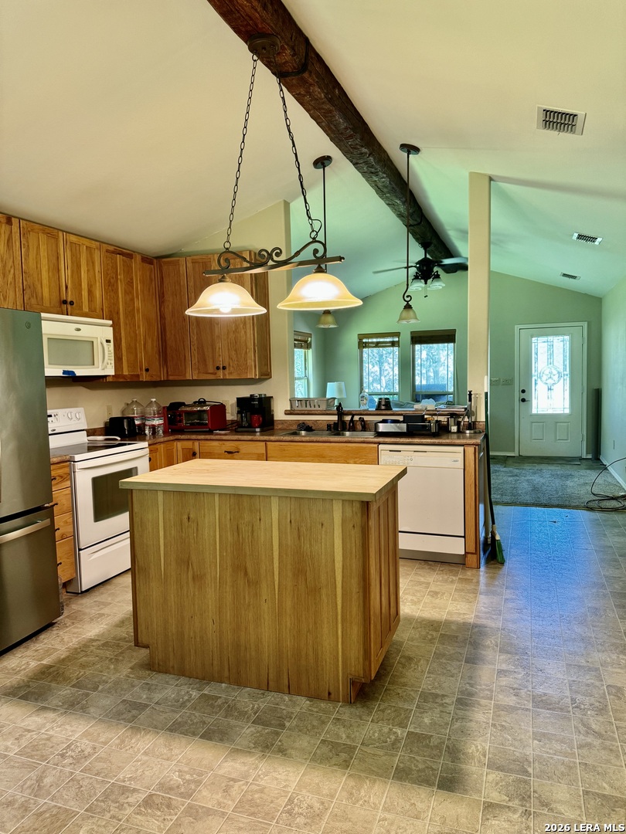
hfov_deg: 56.8
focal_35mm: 24
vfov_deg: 71.6
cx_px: 313
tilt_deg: -4.8
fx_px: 579
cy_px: 417
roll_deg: +1.7
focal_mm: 6.76
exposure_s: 1/60
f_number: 1.78
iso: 200
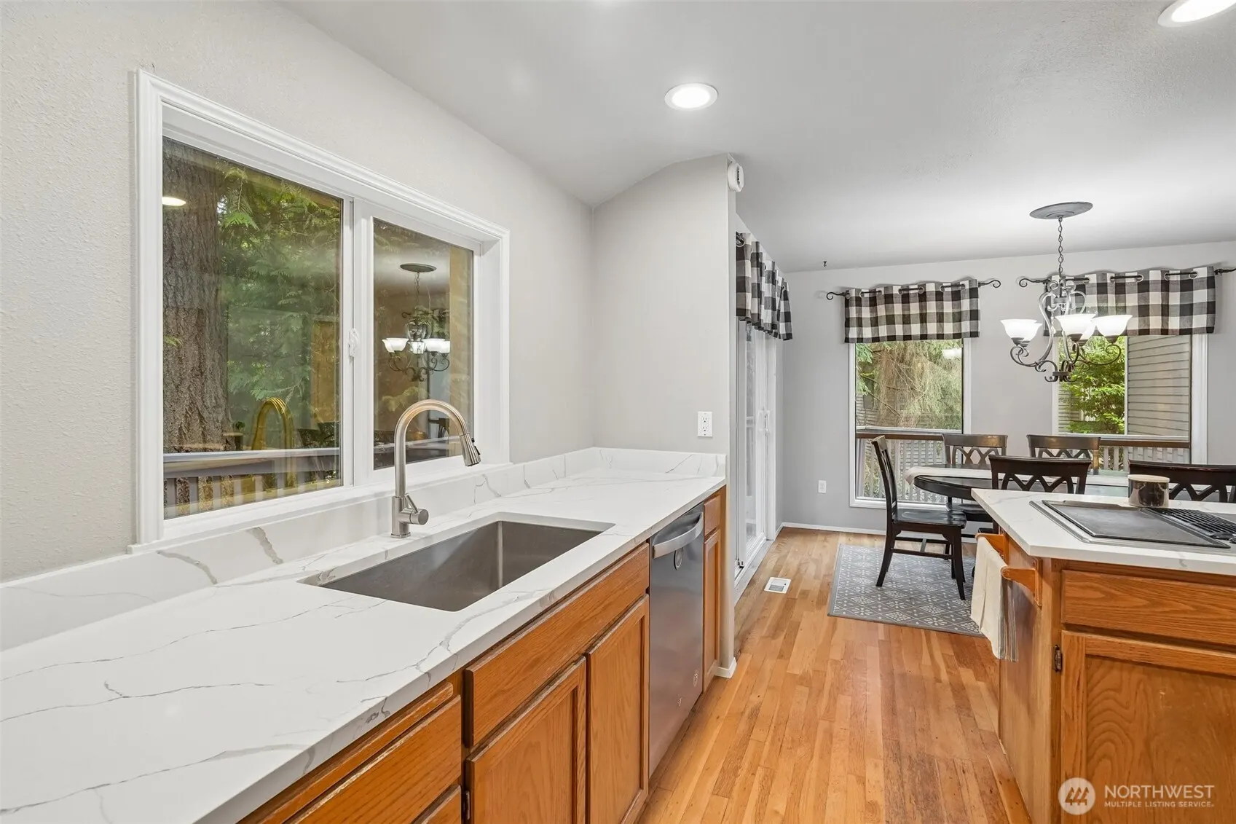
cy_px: 412
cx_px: 618
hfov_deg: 96.7
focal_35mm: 16
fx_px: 549
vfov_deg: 73.7
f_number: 8
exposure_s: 1/40
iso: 1600
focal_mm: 16
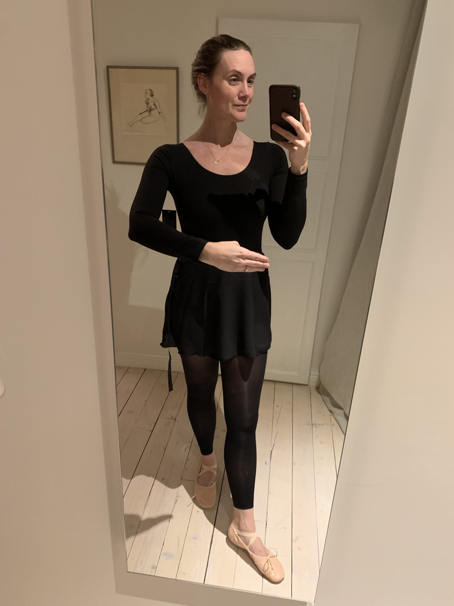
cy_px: 303
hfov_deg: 53.1
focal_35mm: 26
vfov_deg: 67.3
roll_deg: -2.8
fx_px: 455
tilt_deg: -23.6
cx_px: 227
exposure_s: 1/25
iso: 500
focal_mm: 4.25
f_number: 1.8
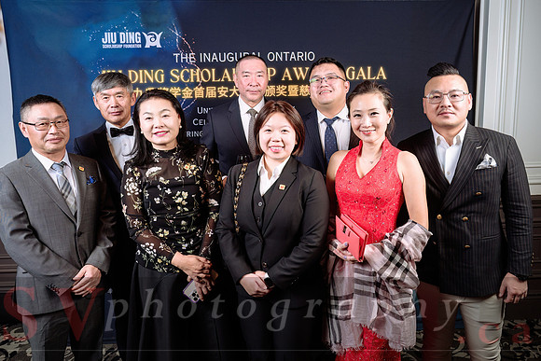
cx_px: 290
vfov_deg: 44.4
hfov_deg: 62.9
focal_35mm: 29
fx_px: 442
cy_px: 160
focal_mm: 25
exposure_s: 1/125
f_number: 5
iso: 500
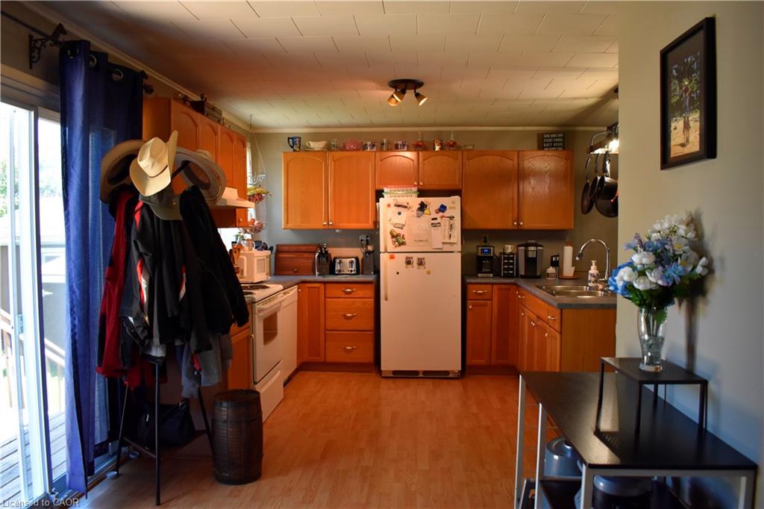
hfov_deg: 67.4
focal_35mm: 27
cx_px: 382
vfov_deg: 47.9
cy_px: 254
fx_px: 573
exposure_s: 1/125
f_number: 3.5
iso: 800
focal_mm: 18
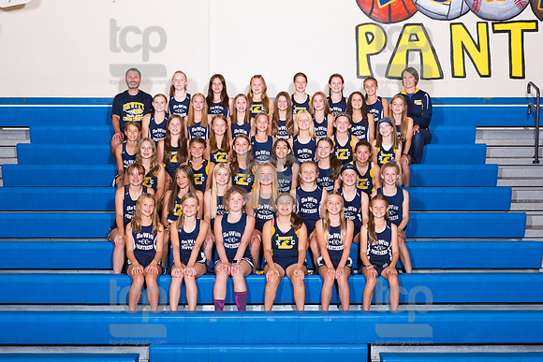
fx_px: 861
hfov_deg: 35.0
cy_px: 180
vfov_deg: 23.8
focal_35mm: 57
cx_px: 276
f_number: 7.1
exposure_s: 1/250
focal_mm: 50
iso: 640
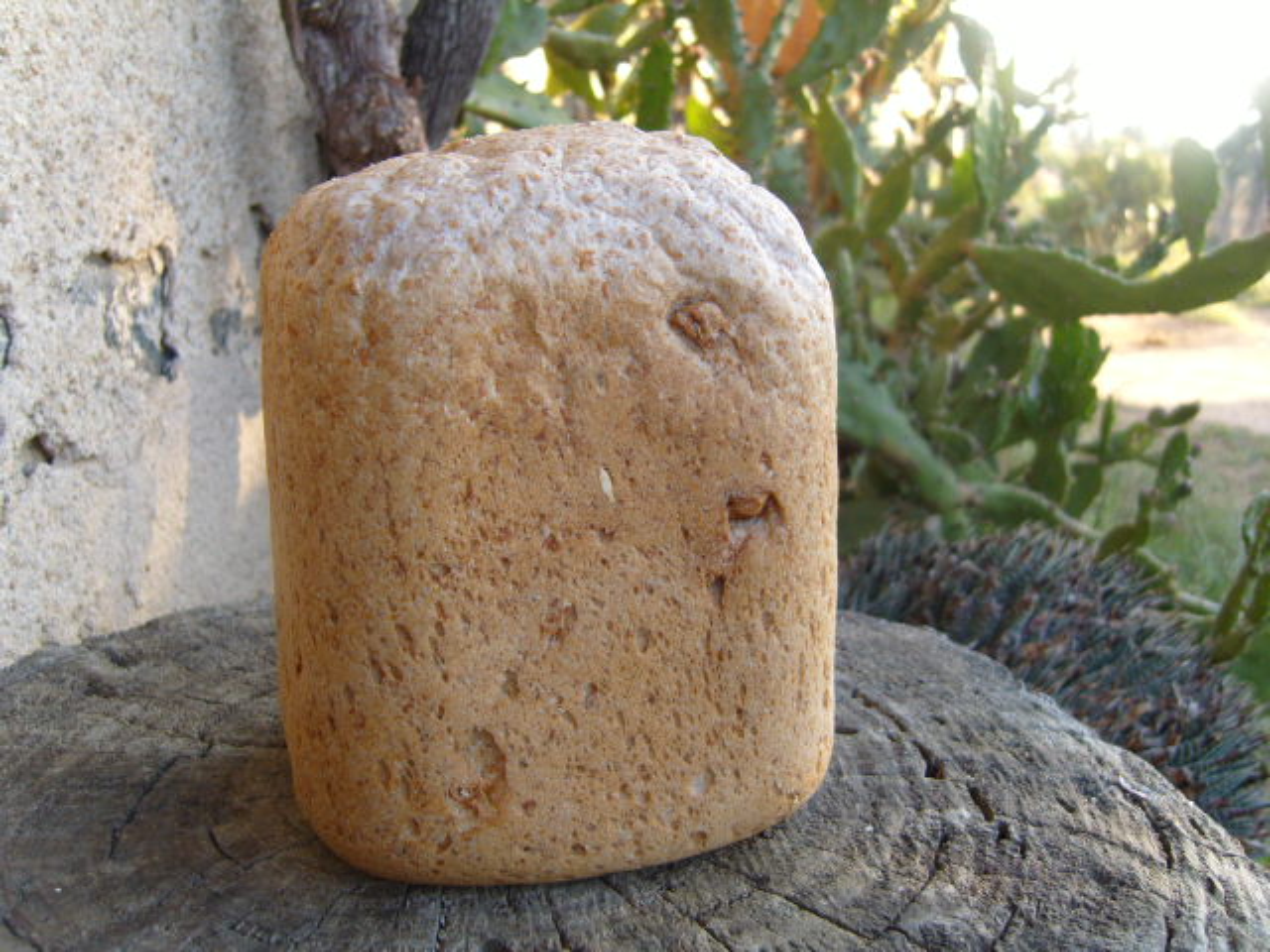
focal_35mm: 35
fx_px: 1284
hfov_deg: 52.6
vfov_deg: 40.7
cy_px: 476
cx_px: 635
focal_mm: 7.4
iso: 80
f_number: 2.8
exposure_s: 1/90
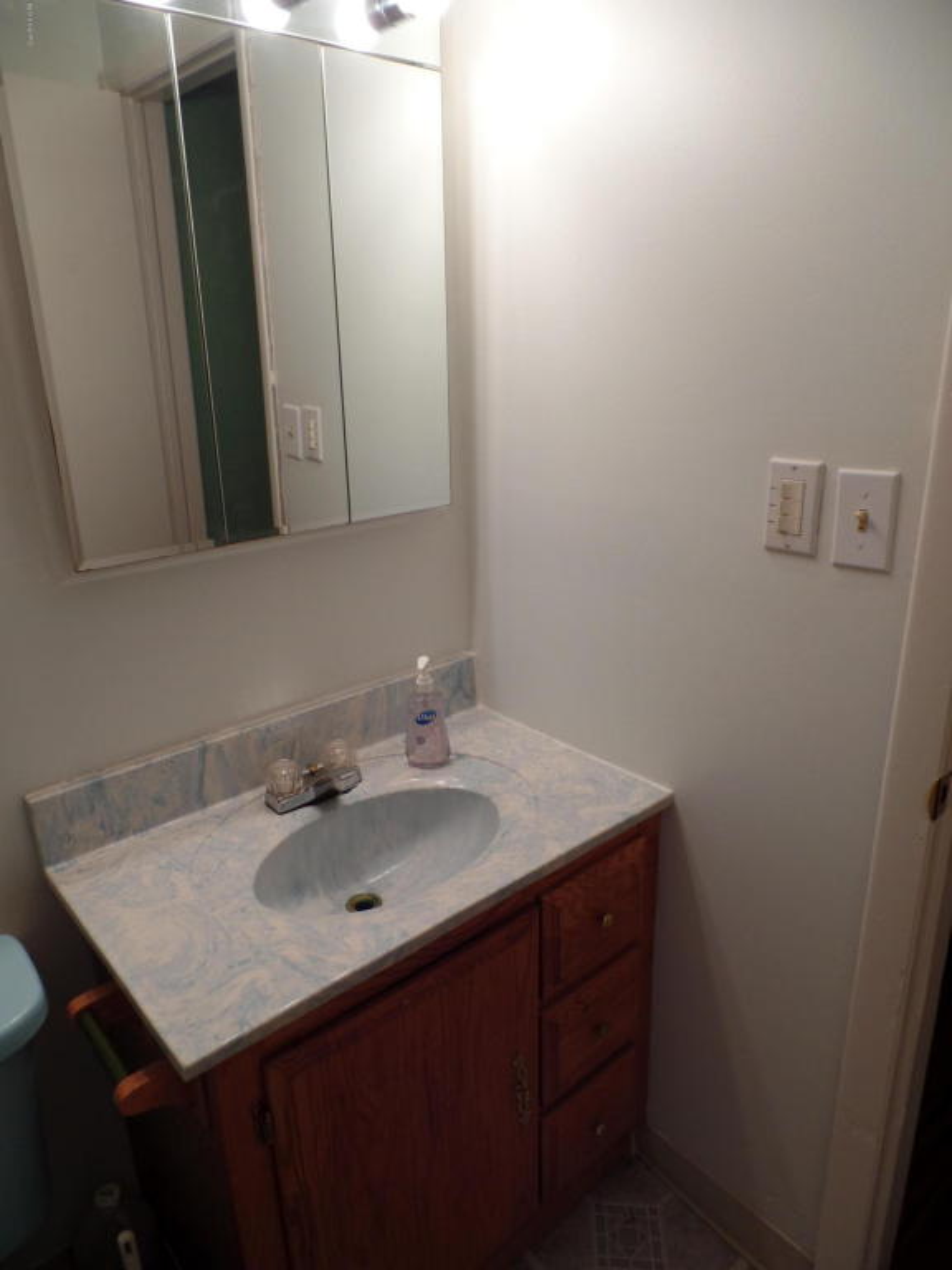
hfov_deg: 58.9
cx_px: 476
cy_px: 635
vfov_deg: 73.9
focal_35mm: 23
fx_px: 843
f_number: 3.2
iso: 80
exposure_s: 1/45
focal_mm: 4.1
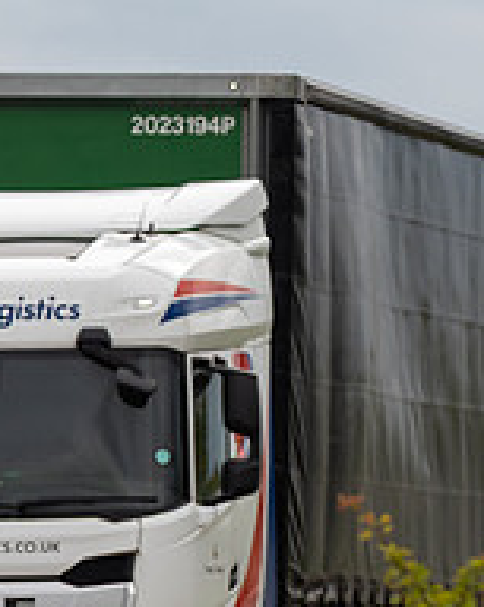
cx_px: -35
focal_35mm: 555
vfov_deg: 3.5
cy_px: 684
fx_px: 9961
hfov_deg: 2.8
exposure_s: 1/1000
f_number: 4
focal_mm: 117
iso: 125
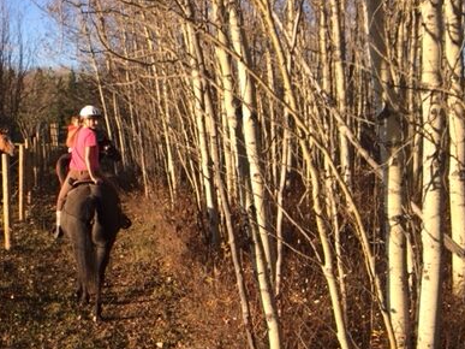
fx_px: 645
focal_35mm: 48
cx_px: 87
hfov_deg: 38.1
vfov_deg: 29.8
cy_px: 262
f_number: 2.2
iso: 32
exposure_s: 1/746
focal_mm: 4.15
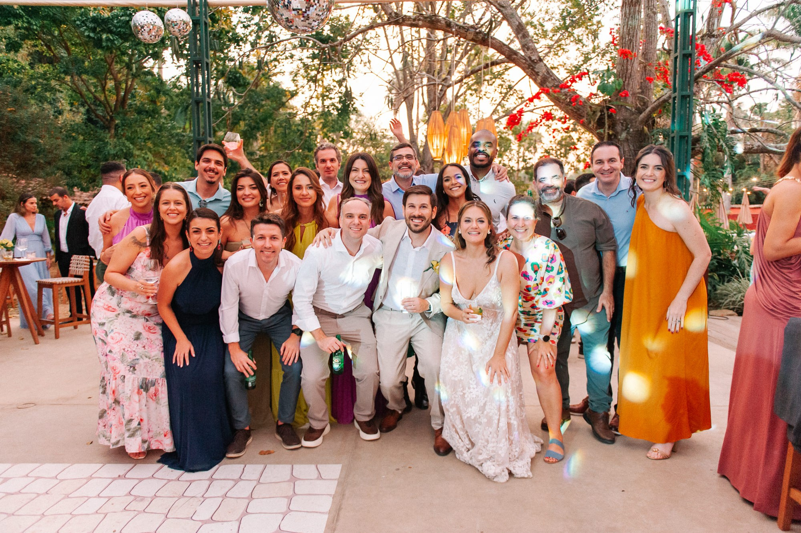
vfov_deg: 53.1
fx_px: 534
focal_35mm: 24
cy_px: 266
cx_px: 400
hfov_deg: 73.8
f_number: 2.8
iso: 2000
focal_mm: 24
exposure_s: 1/100
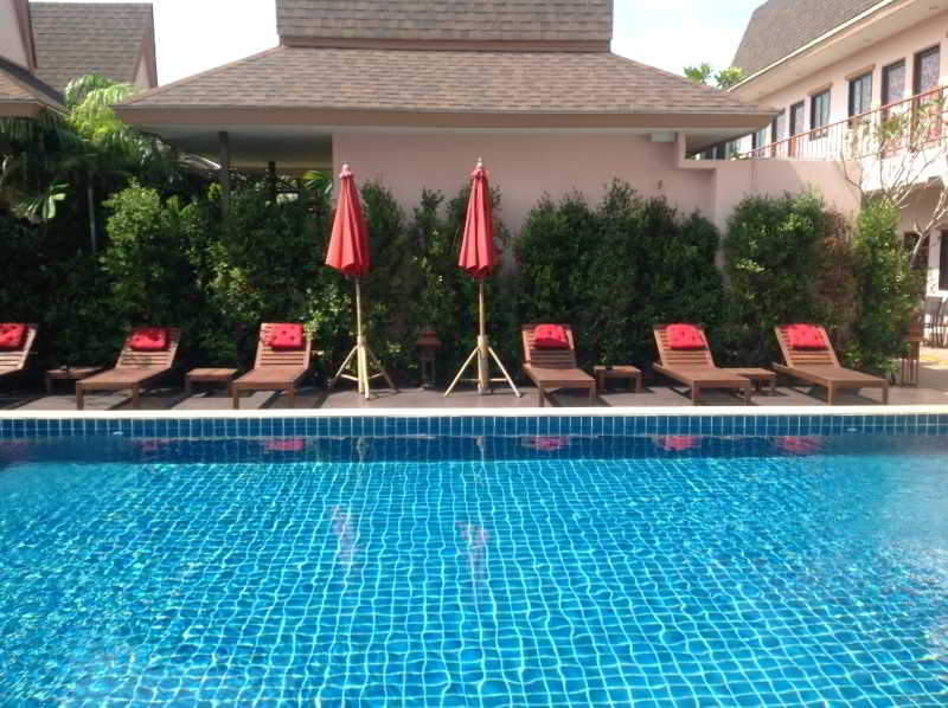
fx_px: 957
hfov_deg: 52.7
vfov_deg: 40.6
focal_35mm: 35
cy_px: 354
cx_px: 474
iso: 50
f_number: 2.4
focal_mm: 4.28
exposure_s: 1/756
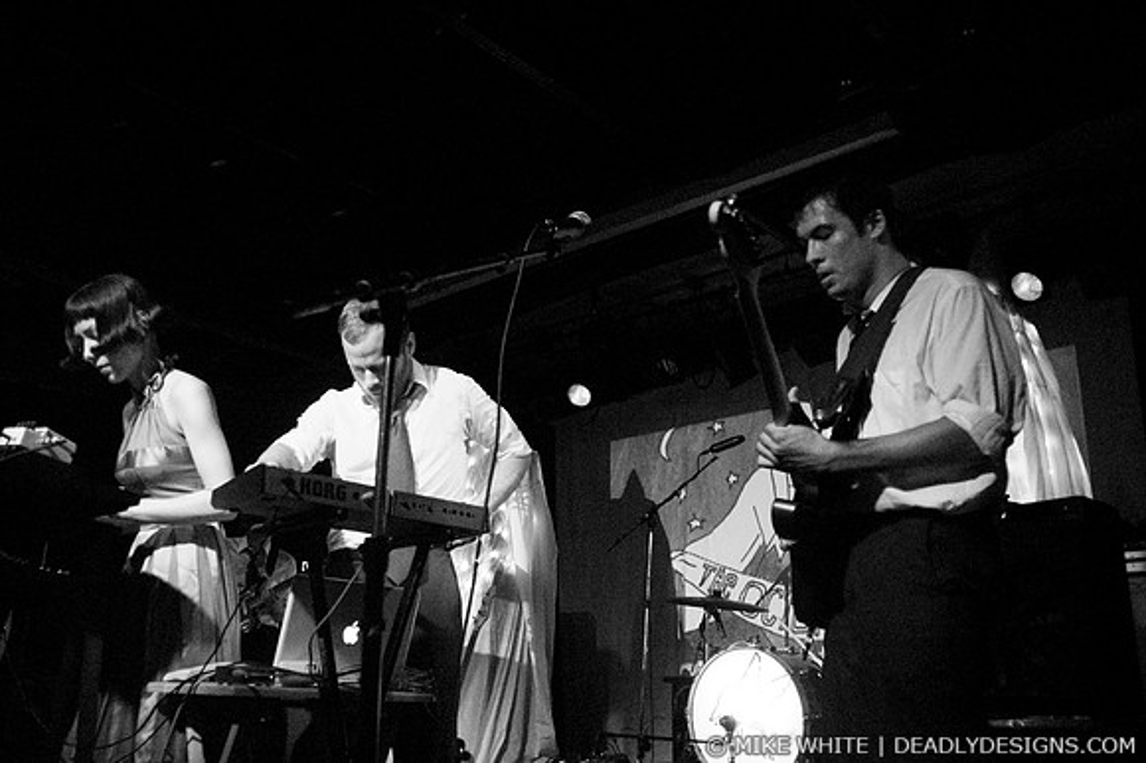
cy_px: 382
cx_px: 573
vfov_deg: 43.6
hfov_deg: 62.0
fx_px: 954
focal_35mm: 30
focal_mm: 20
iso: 1600
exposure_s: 1/50
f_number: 2.8
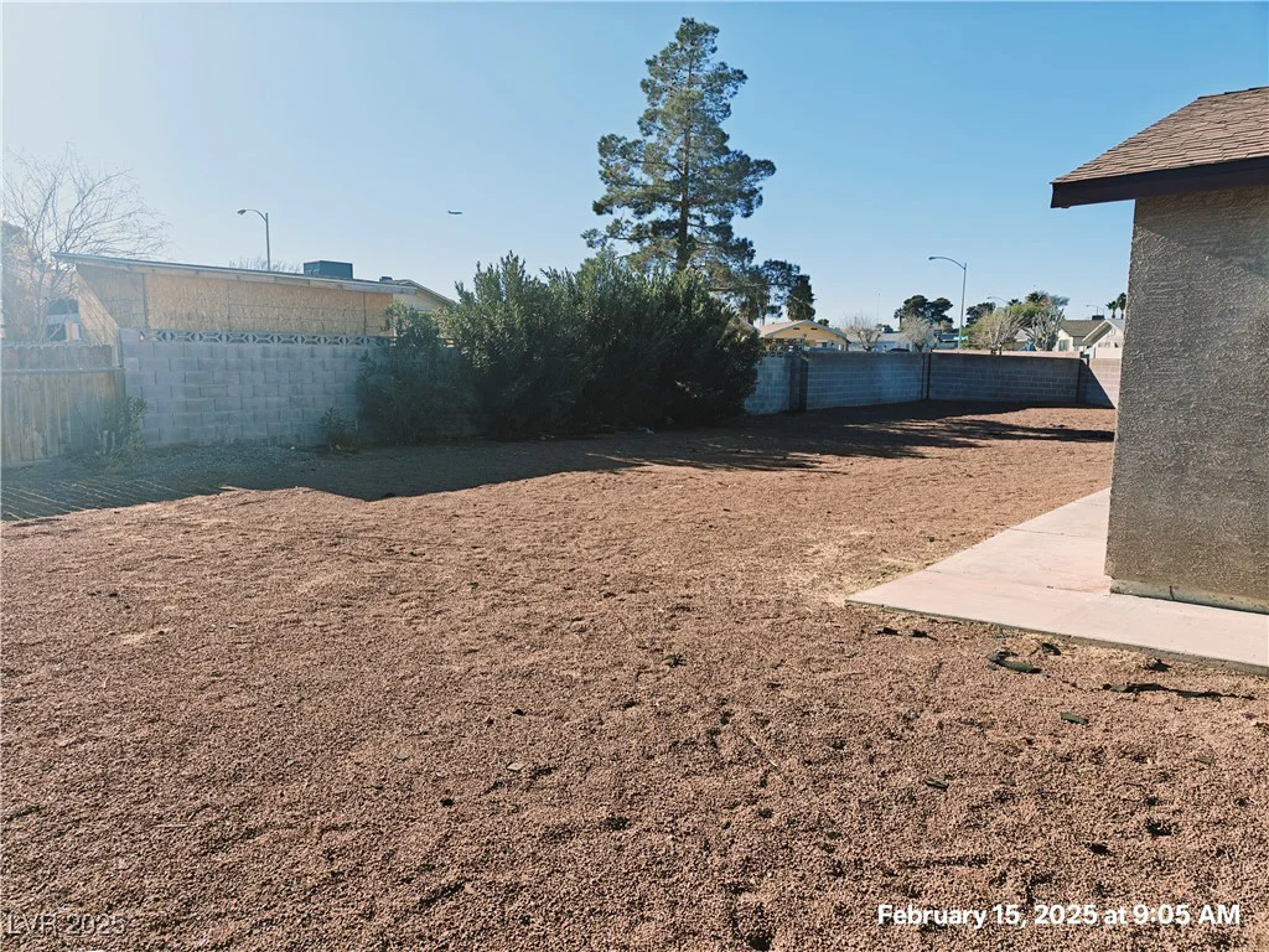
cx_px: 634
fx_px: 880
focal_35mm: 24
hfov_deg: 71.6
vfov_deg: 56.8
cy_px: 476
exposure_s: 1/3298
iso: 64
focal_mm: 5.59
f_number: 1.8
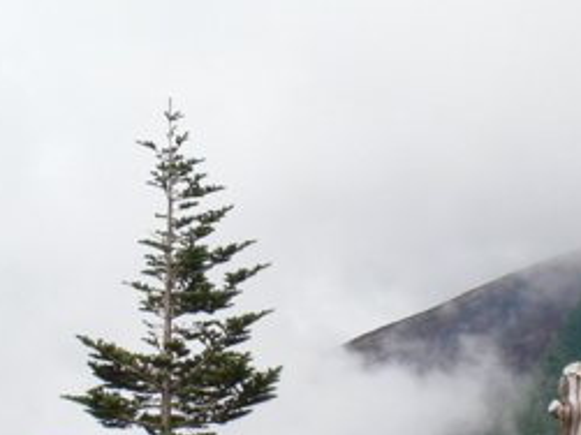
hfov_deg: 16.1
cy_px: 486
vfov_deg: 12.0
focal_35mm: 121
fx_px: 2030
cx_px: 502
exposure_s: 1/200
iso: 64
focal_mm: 6.3
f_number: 5.6
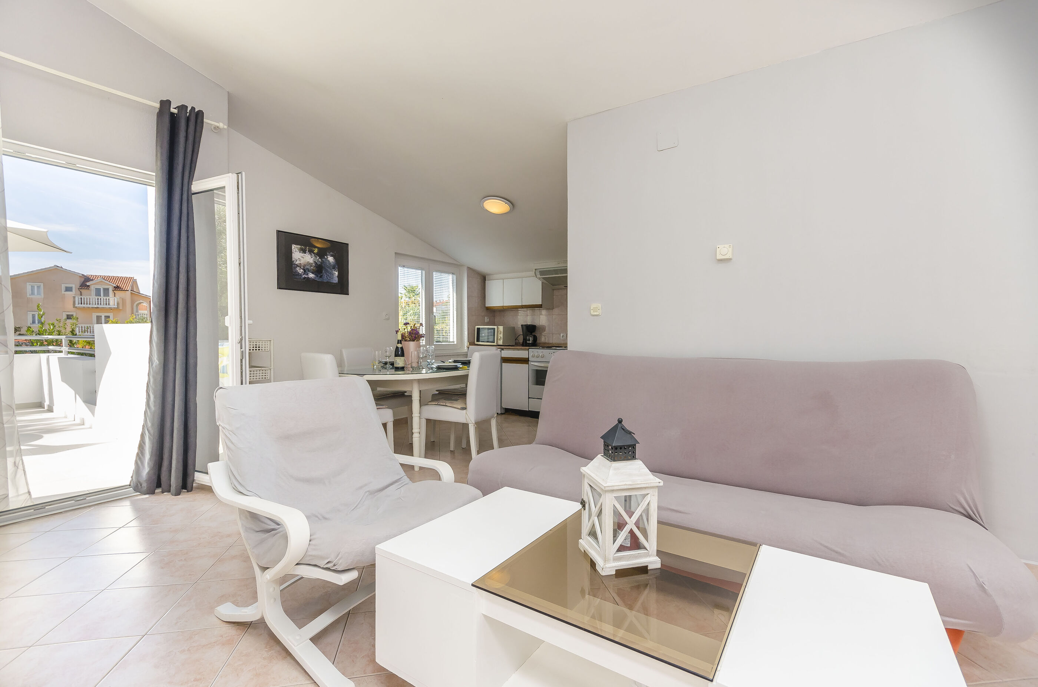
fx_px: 432
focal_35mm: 15
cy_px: 344
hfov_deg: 100.5
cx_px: 519
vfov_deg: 77.1
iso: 100
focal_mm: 10
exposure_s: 1/80
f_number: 8
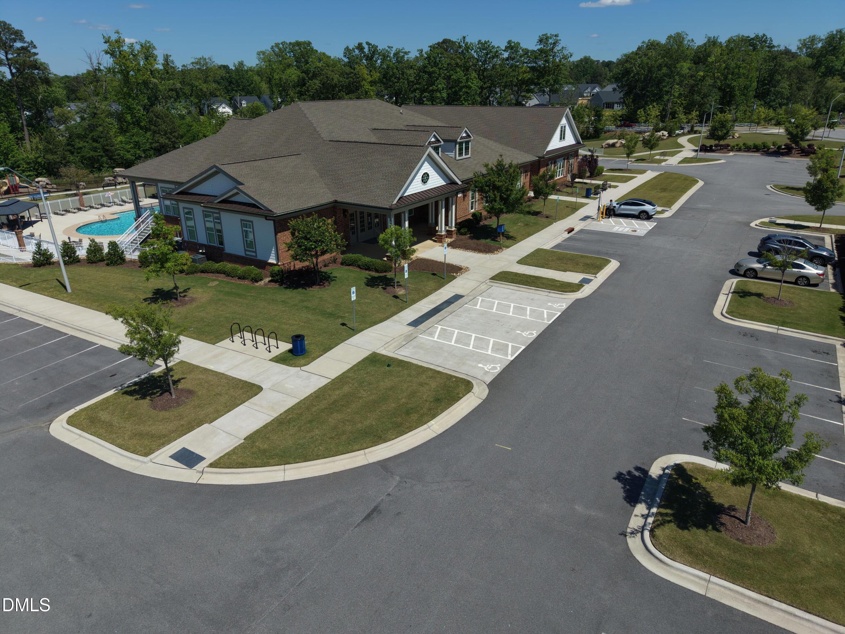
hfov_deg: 71.6
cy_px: 317
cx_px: 422
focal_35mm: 24
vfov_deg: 56.8
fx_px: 586
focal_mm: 8.67
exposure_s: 1/8000
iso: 140
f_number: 1.8
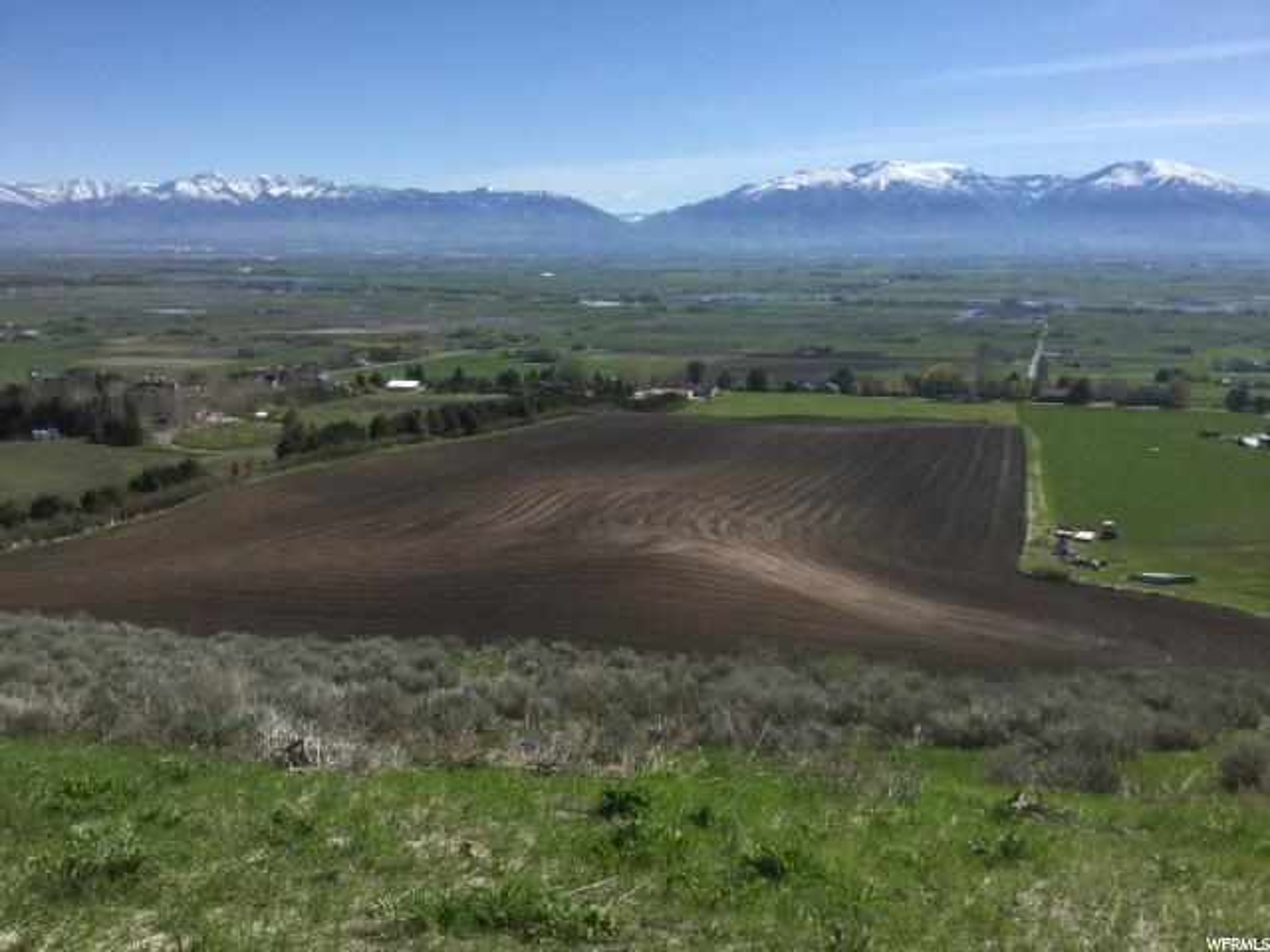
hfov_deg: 58.4
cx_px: 635
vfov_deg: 45.4
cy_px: 476
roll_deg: +0.9
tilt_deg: -13.5
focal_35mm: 31
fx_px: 1137
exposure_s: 1/1773
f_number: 2.4
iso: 25
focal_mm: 3.3
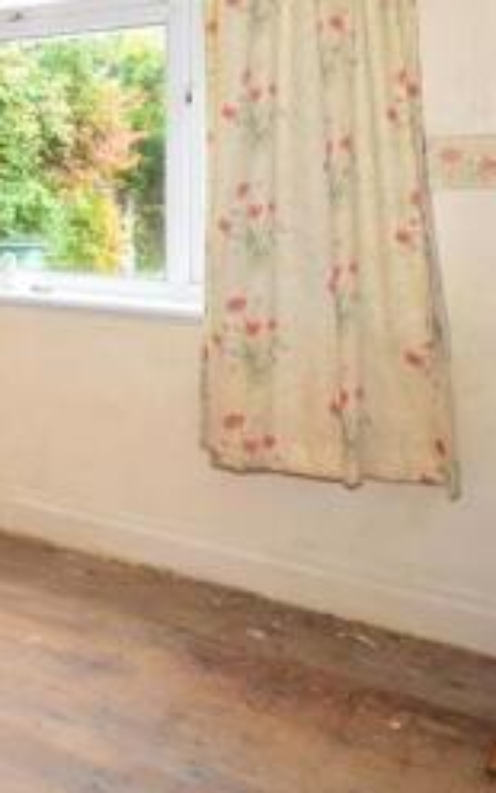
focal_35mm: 44
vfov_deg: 42.4
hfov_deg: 20.5
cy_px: 131
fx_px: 959
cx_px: -394
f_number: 5
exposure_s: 1/40
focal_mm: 11
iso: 200
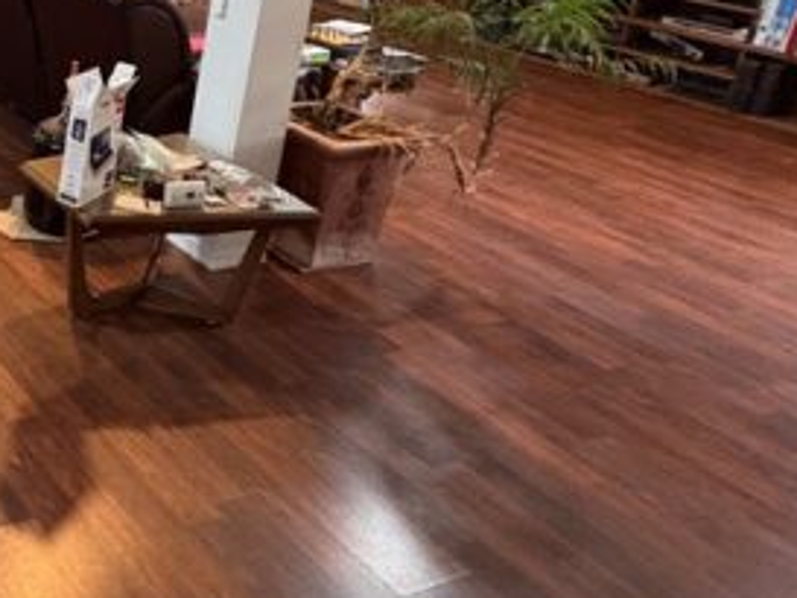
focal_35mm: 41
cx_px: -108
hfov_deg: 37.3
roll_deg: -3.6
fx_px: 944
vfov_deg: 33.4
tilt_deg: -14.7
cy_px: 64
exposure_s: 1/60
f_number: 2.2
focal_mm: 2.22
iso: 640
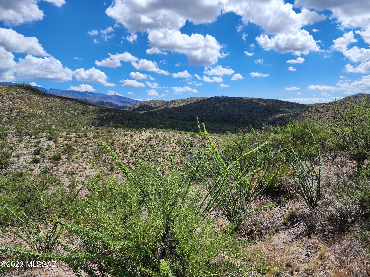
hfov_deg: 73.9
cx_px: 185
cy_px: 138
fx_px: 246
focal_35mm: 23
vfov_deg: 58.9
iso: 12
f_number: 1.8
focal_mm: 6.4
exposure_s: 1/1559
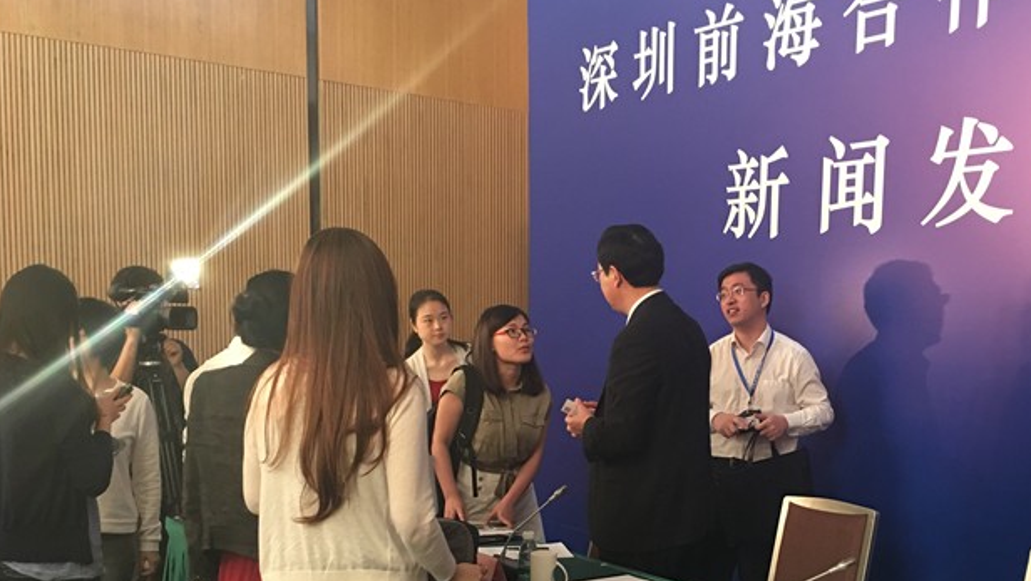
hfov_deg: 48.8
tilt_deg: -4.8
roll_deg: -1.8
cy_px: 449
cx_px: 654
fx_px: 1121
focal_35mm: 41
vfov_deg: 28.5
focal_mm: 4.15
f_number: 2.2
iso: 100
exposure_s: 1/17
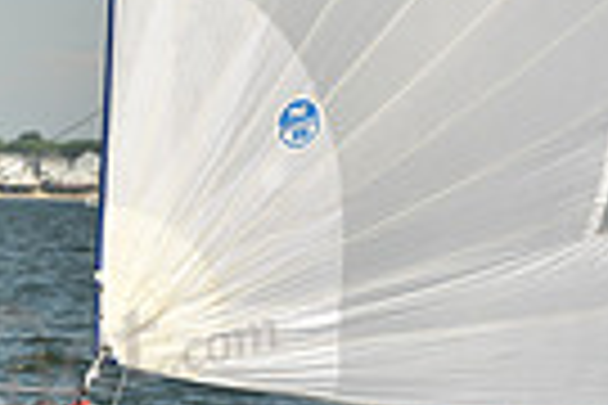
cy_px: 227
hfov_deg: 4.6
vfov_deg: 3.1
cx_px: -585
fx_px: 7397
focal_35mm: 438
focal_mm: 102
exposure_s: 1/2000
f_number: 7.1
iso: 320
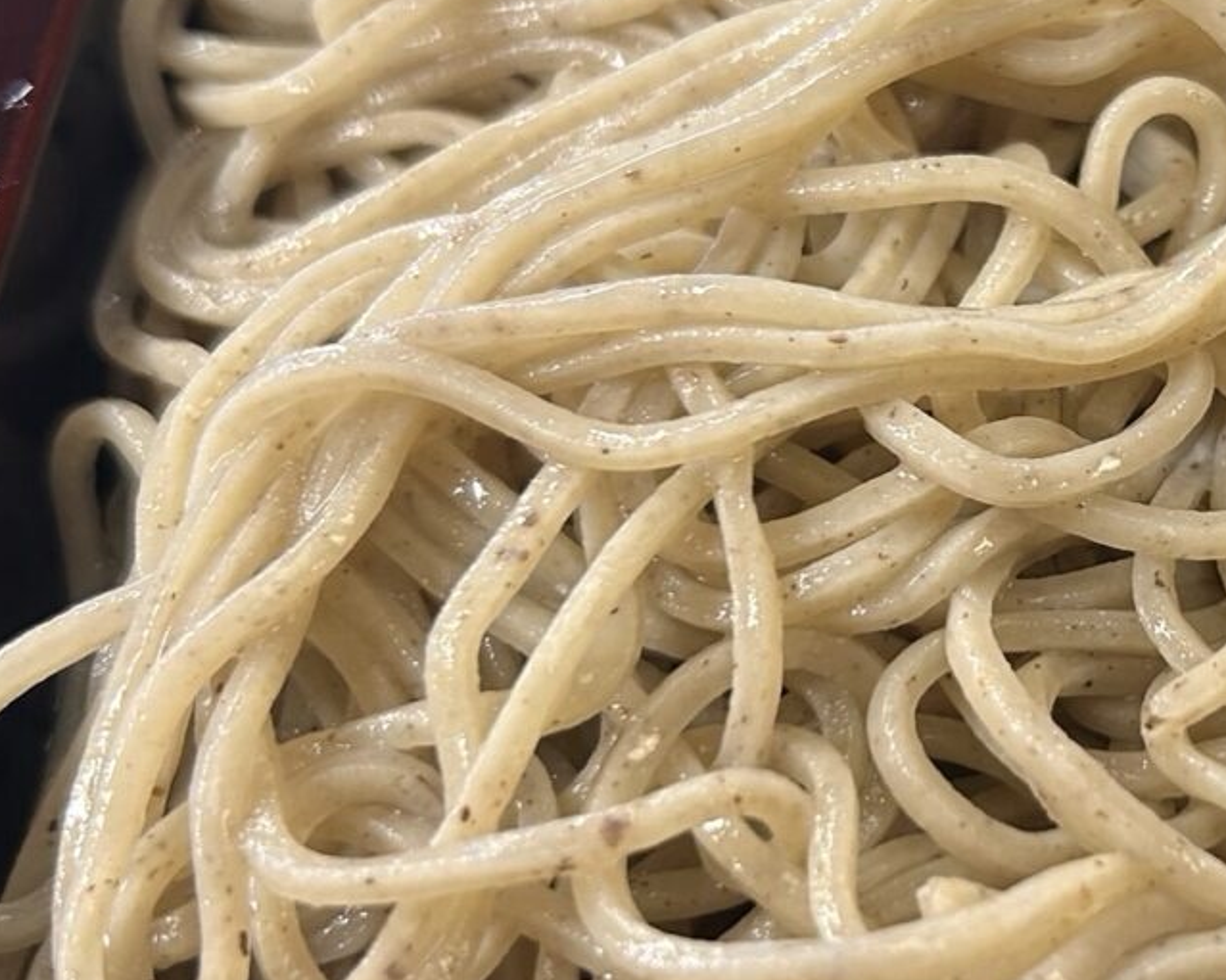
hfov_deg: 29.7
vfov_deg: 25.0
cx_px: 1094
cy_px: 447
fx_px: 2213
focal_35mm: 61
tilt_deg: -54.8
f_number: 1.5
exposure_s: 1/50
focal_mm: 5.7
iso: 160
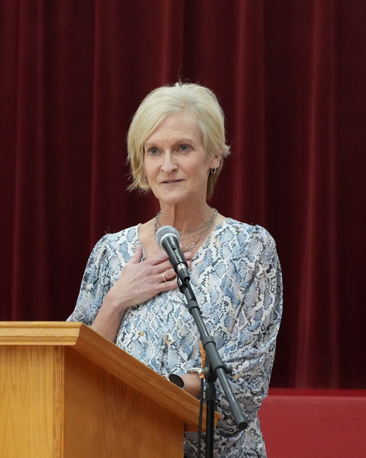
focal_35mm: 215
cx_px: 182
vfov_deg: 9.0
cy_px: 227
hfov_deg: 7.2
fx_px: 2914
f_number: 5.6
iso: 5000
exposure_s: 1/200
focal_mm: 100
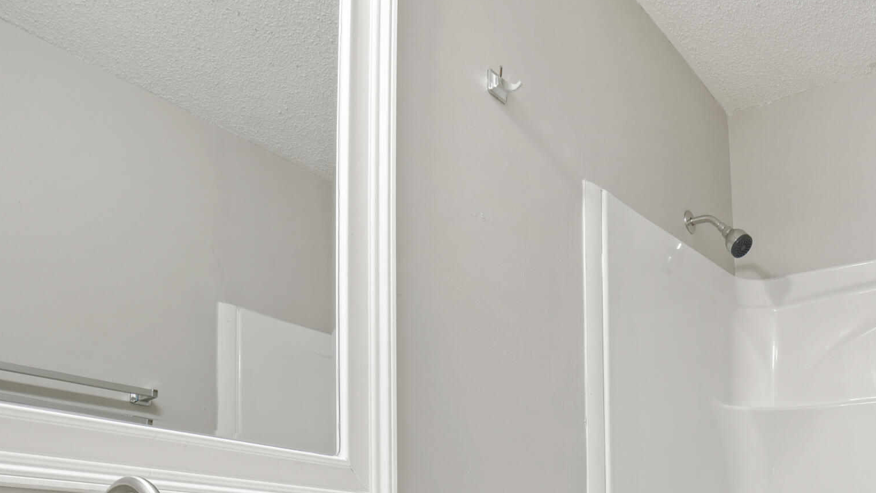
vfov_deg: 31.1
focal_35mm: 33
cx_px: 685
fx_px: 766
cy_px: 563
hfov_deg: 55.8
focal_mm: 16
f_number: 9
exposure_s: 2.5
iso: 100
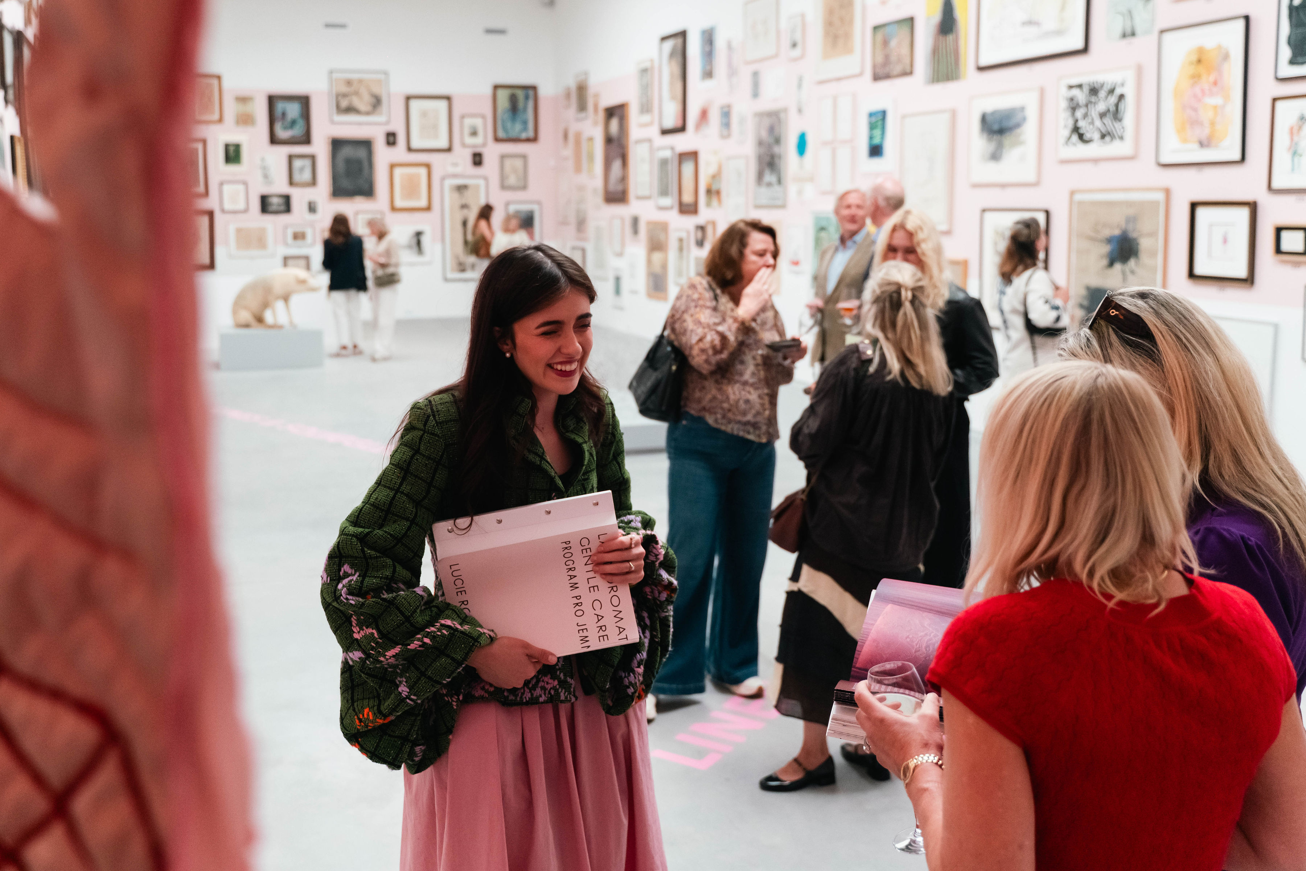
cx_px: 597
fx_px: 1247
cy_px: 345
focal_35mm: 34
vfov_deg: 38.3
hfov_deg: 55.2
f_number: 2.8
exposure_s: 1/200
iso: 2500
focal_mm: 28
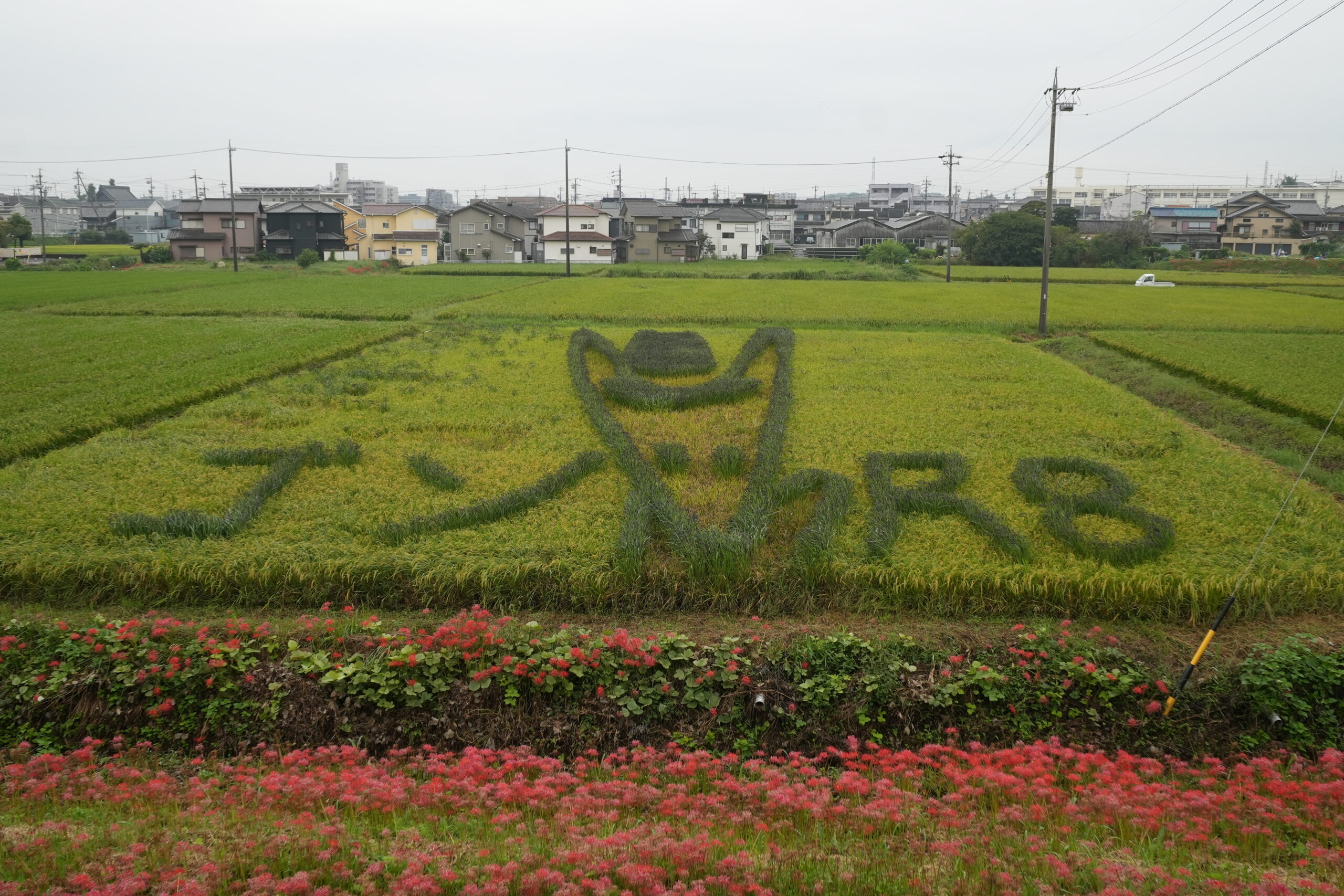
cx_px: 672
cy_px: 448
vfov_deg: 43.6
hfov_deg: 61.9
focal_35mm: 30
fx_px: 1120
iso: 250
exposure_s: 1/500
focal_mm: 20
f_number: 5.6
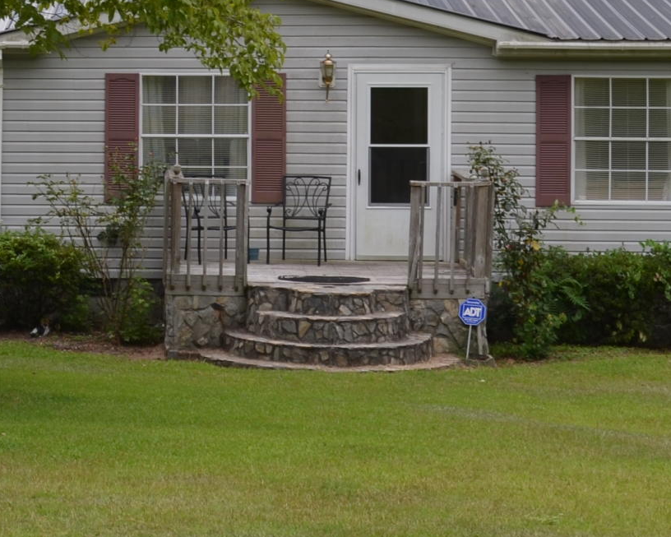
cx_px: -99
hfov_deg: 15.1
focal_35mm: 124
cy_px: 16
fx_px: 2463
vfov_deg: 12.3
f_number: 5.6
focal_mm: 24
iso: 100
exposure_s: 1/200
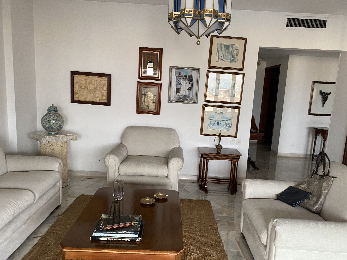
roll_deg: -2.7
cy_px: 130
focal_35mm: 26
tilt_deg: -10.0
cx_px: 174
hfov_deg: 67.3
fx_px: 261
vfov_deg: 53.1
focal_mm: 4.25
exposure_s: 1/60
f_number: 1.8
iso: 160
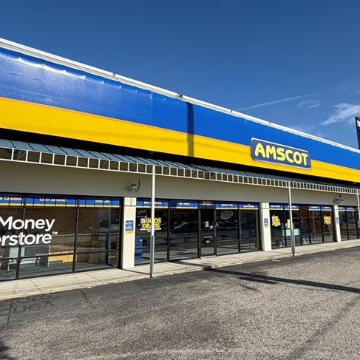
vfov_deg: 60.8
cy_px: 158
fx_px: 306
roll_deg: +0.2
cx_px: 204
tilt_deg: +12.1
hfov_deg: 60.7
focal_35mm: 26
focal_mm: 2.22
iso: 20
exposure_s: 1/928
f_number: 2.2
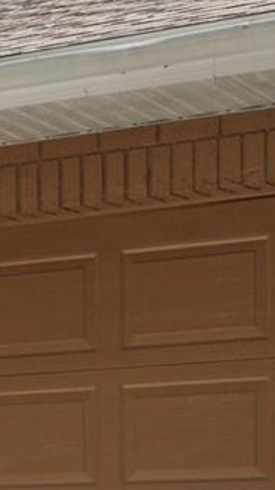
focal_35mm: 157
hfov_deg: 6.4
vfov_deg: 13.7
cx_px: -772
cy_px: 354
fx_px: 2037
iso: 800
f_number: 6.3
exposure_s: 1/5000
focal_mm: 30
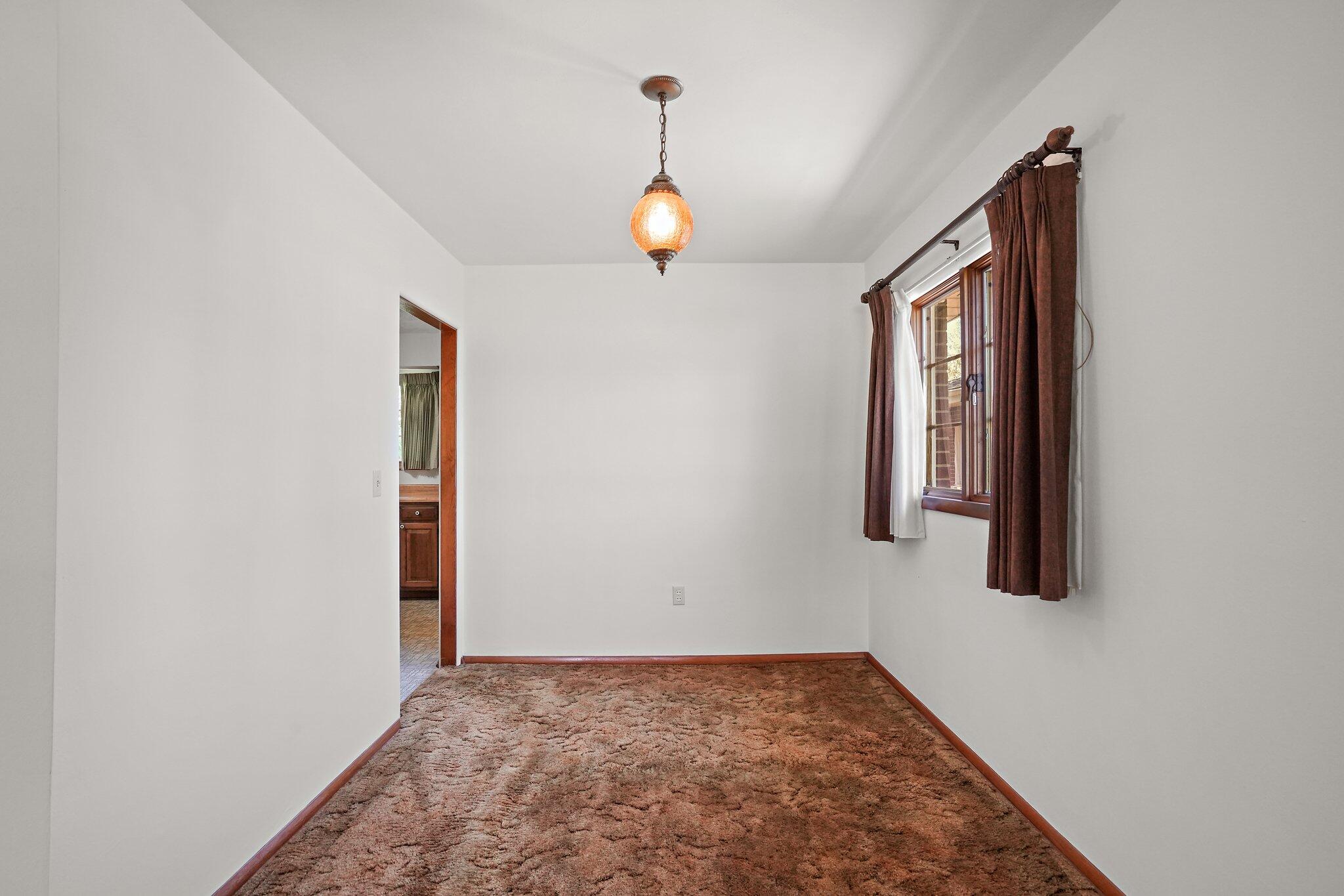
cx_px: 672
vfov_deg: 73.7
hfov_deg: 96.7
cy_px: 448
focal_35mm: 16
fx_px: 597
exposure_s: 1/30
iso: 2000
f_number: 9
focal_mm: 16
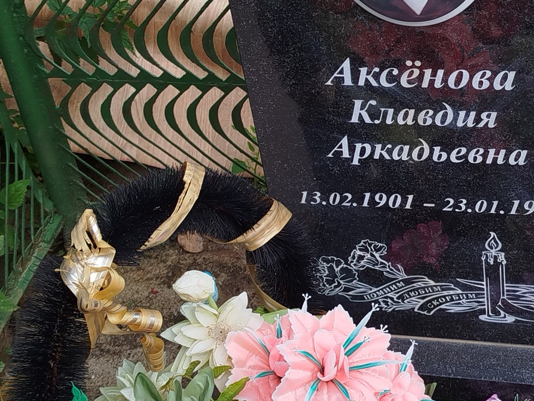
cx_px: 380
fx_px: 1111
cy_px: 138
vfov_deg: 20.4
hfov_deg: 26.8
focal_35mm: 72
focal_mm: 5.31
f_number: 1.7
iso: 50
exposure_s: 1/493
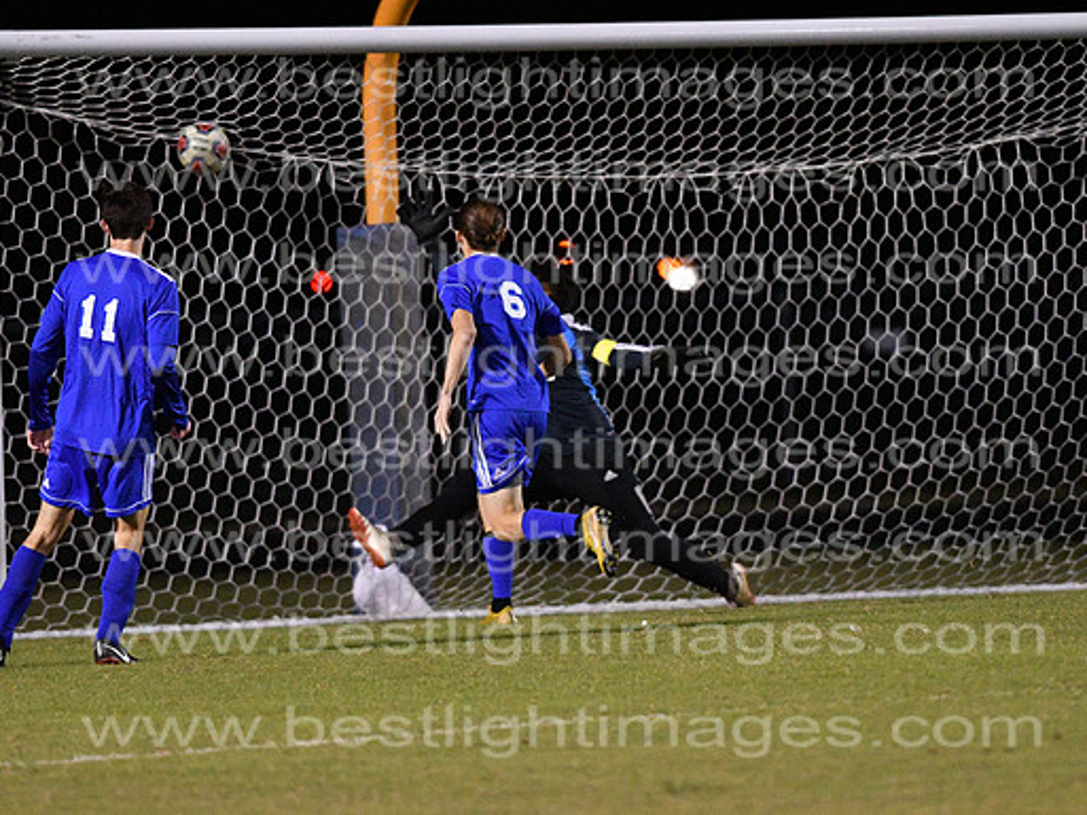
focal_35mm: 489
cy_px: 408
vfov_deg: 3.0
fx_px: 15359
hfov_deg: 4.1
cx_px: 564
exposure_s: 1/800
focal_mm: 300
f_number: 3.2
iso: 10000
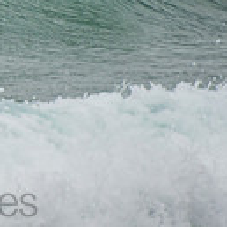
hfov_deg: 0.8
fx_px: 16626
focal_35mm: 2241
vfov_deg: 0.8
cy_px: -91
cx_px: -99
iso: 200
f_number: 5.6
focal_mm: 390
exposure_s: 1/1600
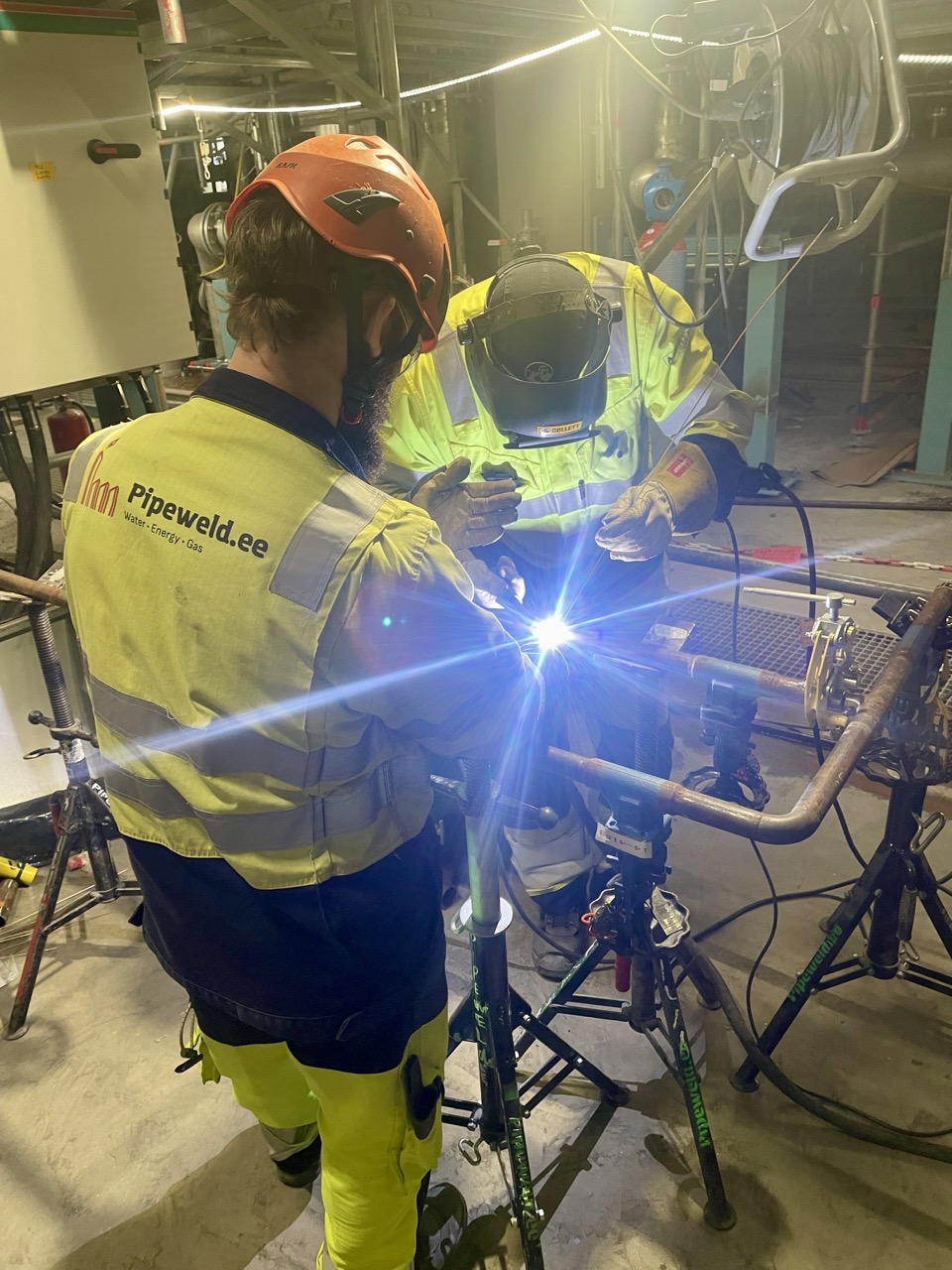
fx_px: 953
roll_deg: +3.8
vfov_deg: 67.3
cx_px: 476
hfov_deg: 53.1
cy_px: 635
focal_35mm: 26
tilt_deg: -27.3
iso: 80
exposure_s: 1/50
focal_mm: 4.2
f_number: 1.6
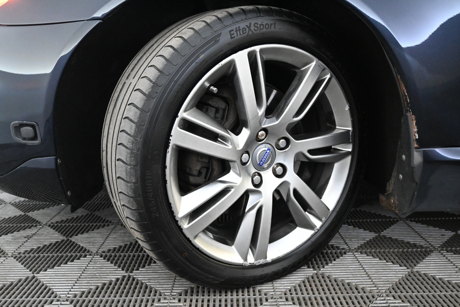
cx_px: 230
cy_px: 154
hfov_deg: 57.2
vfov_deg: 40.0
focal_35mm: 33
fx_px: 422
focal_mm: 22
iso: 6400
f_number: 4
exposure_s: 1/40
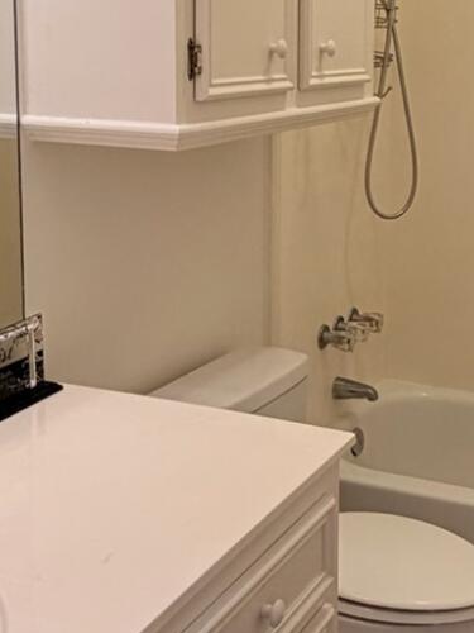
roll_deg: -1.3
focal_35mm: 56
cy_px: 162
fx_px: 1022
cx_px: 401
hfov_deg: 25.5
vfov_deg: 33.7
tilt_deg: -8.0
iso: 160
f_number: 2.2
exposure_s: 1/120
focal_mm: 2.22
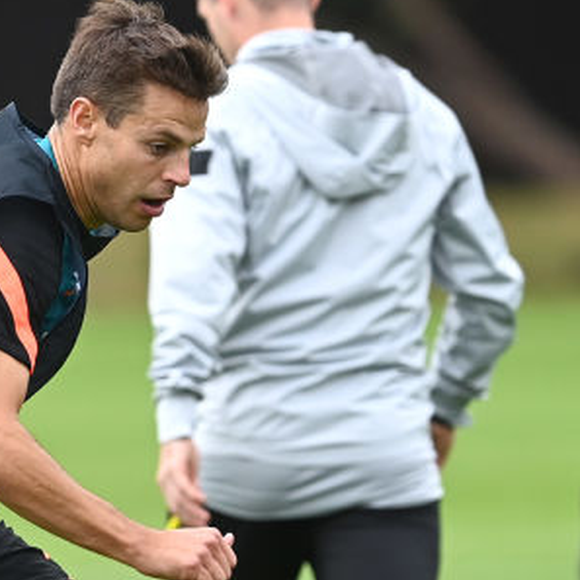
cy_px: 528
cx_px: 66
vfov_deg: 1.5
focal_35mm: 1172
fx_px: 22217
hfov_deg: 1.5
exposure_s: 1/2000
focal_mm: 400
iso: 640
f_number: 4
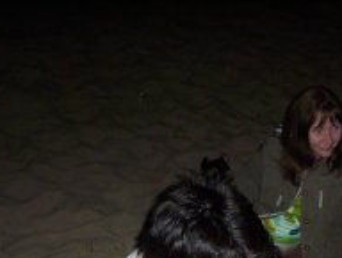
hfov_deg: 23.7
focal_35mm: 79
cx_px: 337
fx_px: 782
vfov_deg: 18.2
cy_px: 267
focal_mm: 4.99
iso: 140
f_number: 4.5
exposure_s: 1/60
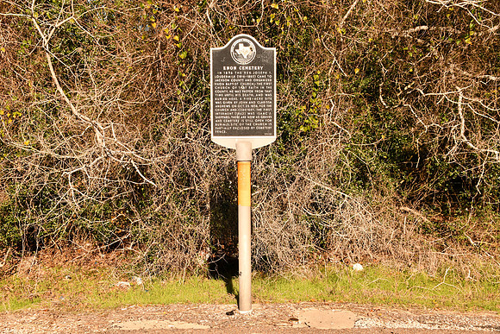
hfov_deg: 46.4
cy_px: 167
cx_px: 250
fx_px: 583
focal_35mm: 42
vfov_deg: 31.9
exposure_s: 1/250
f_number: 10
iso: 125
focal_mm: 28
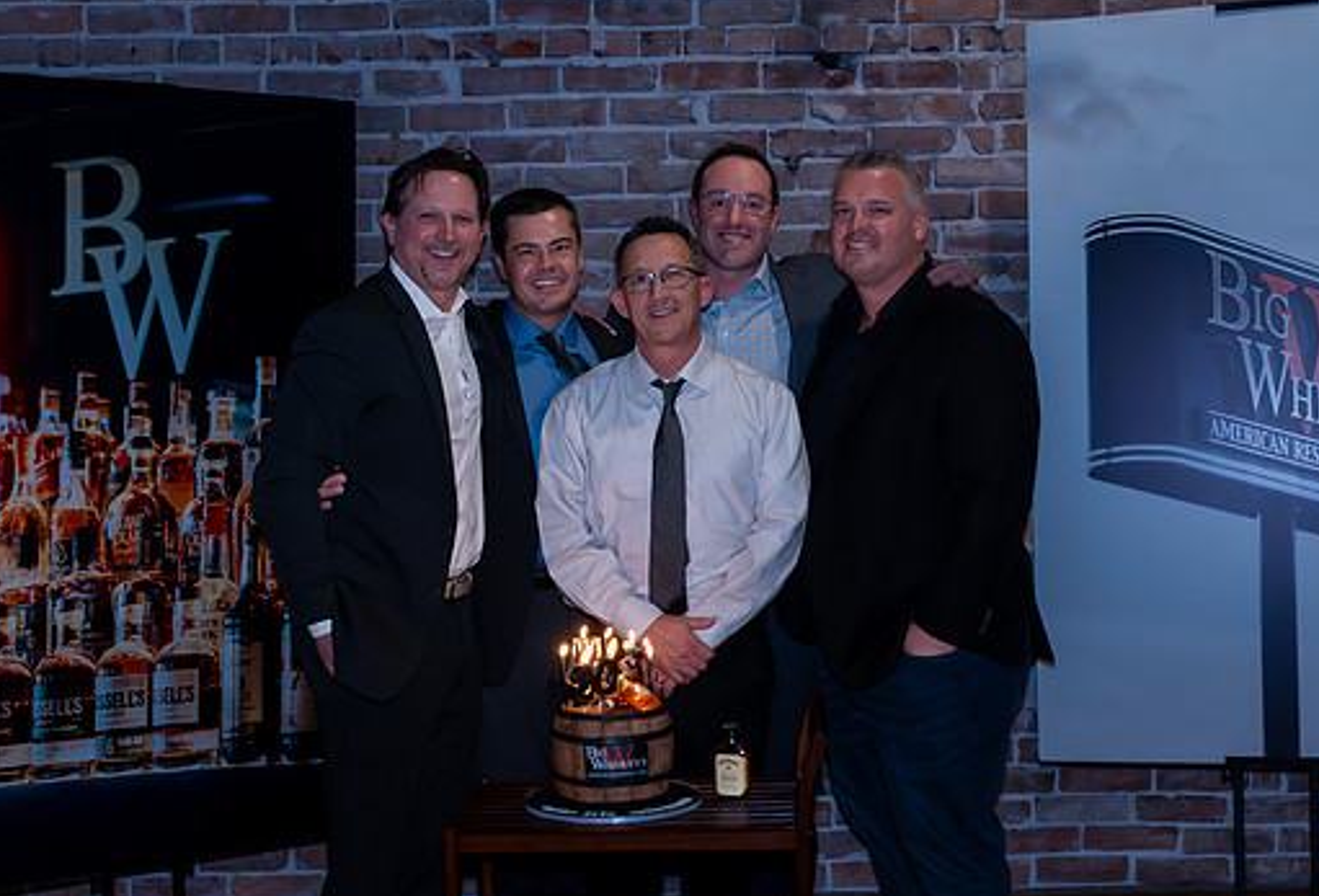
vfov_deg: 25.3
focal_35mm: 54
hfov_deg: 36.7
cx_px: 675
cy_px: 521
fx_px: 1990
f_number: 5
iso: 6400
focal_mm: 35
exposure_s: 1/320
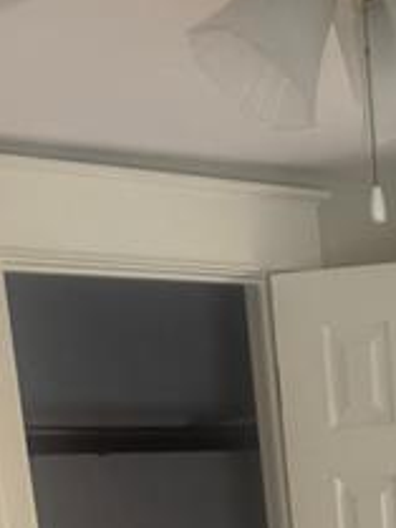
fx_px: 1341
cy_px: 907
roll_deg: +4.1
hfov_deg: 16.2
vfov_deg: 18.3
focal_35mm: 88
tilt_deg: -14.3
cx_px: 462
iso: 125
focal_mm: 6.76
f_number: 1.78
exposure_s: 1/121
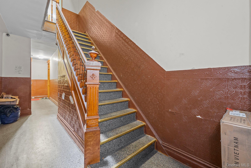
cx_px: 126
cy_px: 84
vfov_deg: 81.2
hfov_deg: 104.3
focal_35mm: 14
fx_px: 98
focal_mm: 14
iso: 1000
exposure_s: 8
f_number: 10
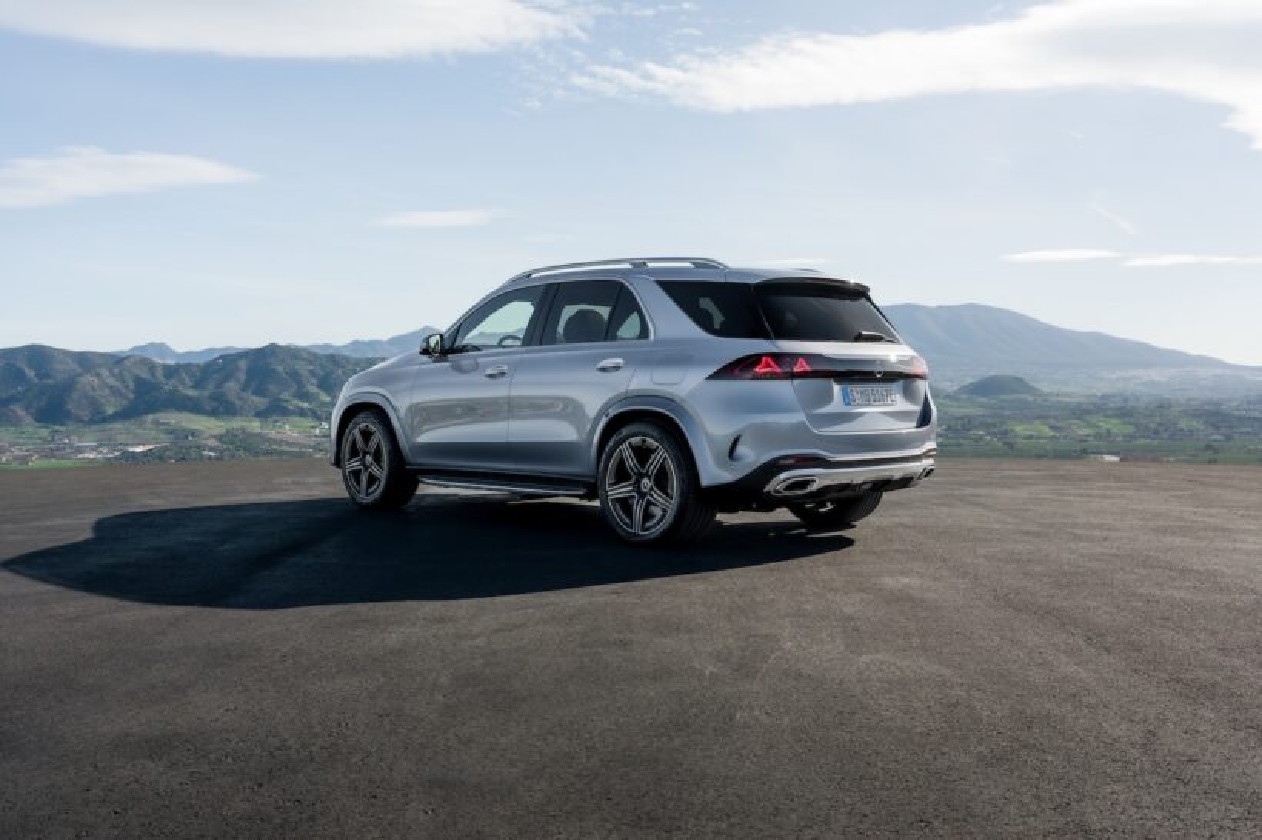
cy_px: 420
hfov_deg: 54.5
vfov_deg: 37.8
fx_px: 1226
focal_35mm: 35
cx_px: 631
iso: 100
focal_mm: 35
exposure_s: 1/320
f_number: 5.6
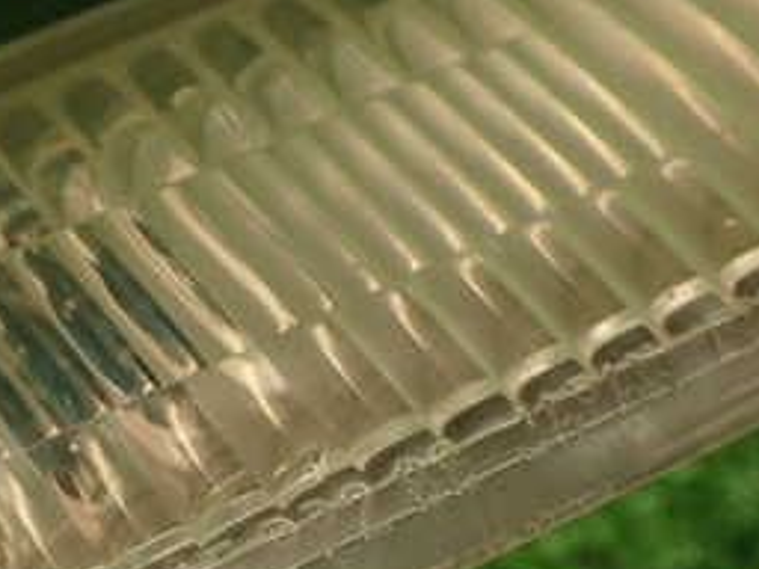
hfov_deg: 25.5
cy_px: 616
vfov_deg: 18.9
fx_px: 1644
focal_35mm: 75
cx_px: 139
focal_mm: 5.79
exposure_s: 1/60
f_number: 2.4
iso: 125
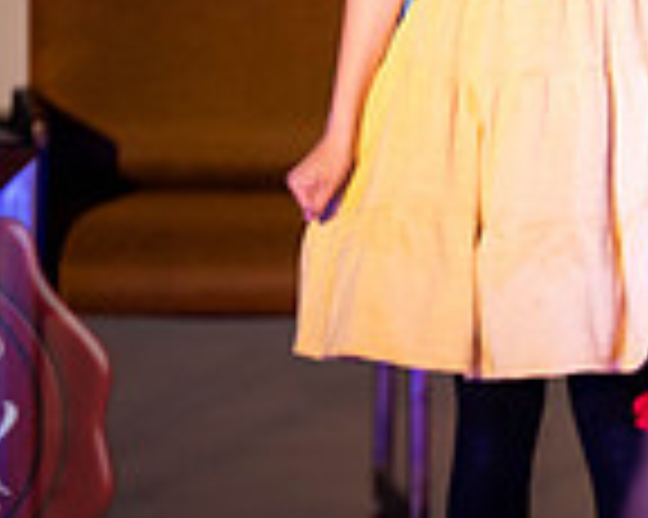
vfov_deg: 2.9
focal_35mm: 529
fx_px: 10138
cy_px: -133
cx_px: 945
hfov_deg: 3.6
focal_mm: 140
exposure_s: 1/160
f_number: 2.8
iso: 1250
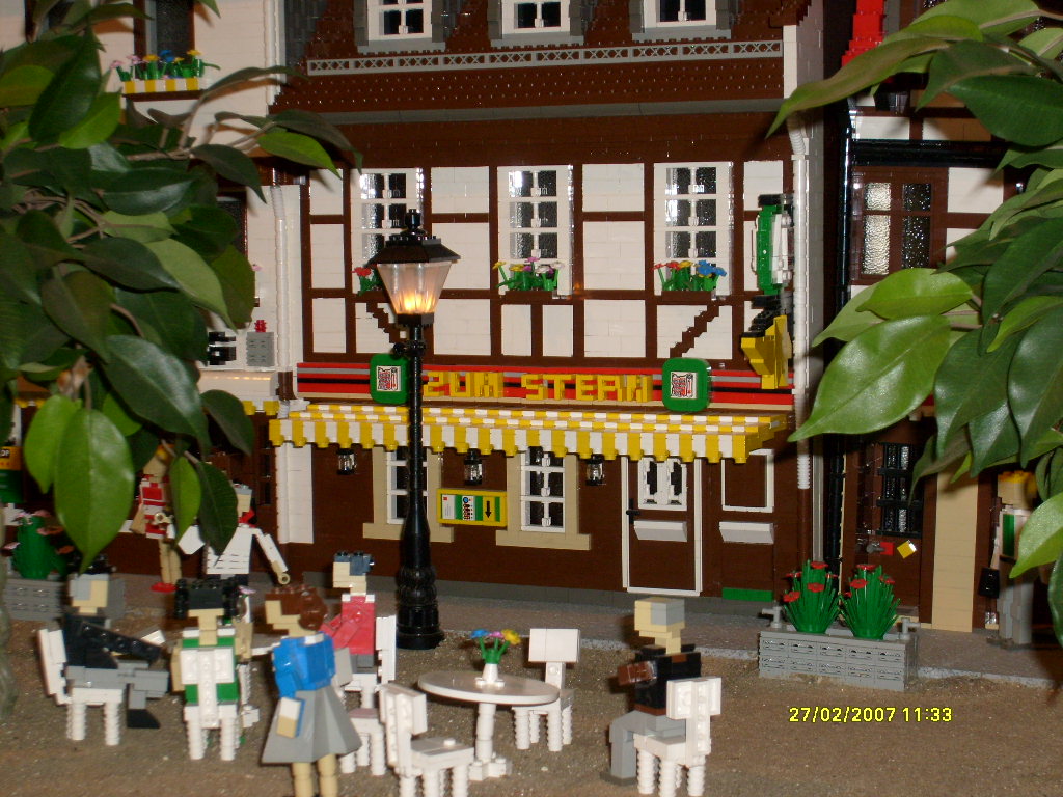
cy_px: 398
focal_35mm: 72
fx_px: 2211
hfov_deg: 27.0
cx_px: 532
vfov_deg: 20.4
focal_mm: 12
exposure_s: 1/60
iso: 100
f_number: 3.9
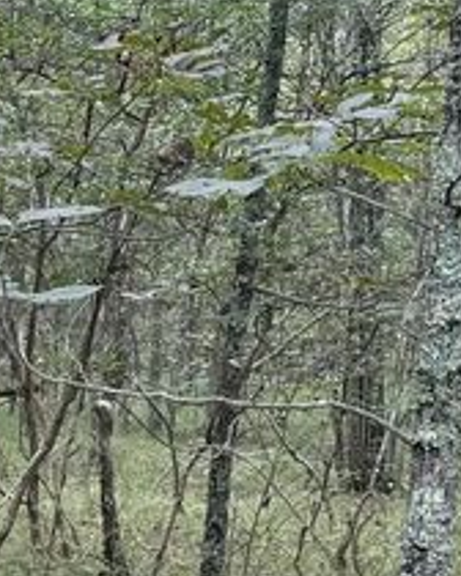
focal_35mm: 114
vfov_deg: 16.7
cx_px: -434
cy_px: 453
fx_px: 1944
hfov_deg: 12.1
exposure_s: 1/234
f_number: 1.78
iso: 160
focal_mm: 6.76
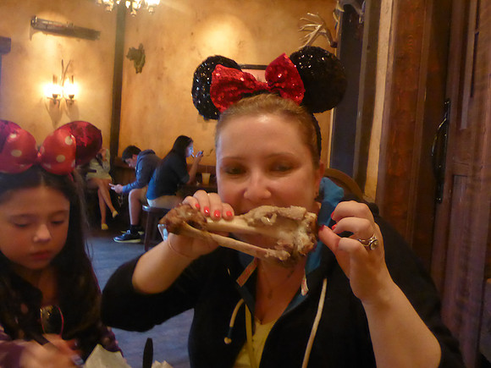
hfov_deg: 52.6
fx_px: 496
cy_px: 184
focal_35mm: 35
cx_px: 246
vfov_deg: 40.7
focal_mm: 6.1
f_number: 3.7
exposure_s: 1/4
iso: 1000
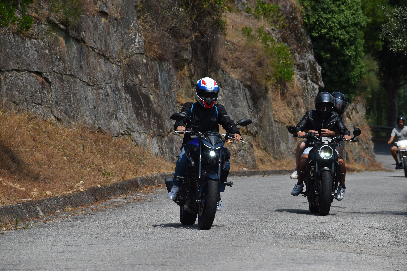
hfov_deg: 10.2
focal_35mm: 202
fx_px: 2289
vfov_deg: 6.8
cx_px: 204
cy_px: 136
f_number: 8
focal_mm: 135
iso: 320
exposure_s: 1/2000
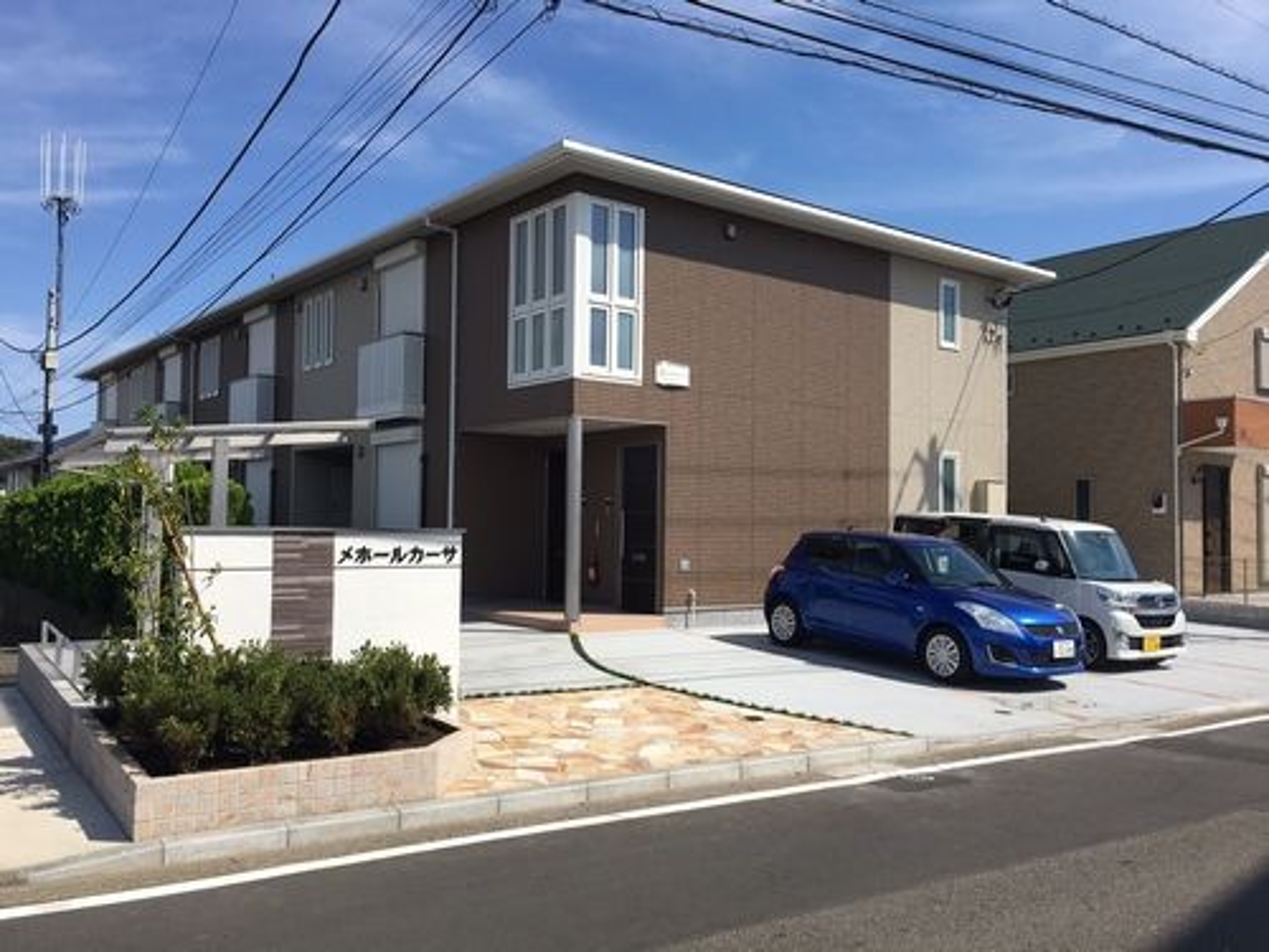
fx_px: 1063
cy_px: 476
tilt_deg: +1.5
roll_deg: -1.1
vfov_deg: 48.2
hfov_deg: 61.7
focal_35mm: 29
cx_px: 634
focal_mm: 4.15
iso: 25
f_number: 2.2
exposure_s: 1/2137
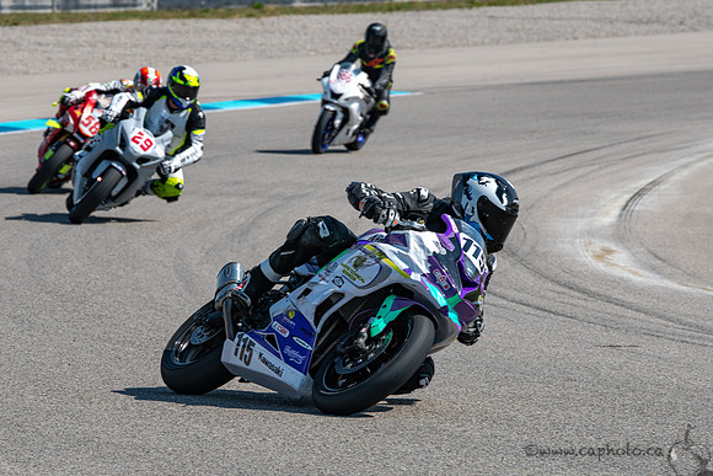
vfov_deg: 5.4
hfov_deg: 8.0
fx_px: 5074
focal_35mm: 256
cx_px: 321
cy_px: 304
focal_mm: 200
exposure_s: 1/800
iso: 200
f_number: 9
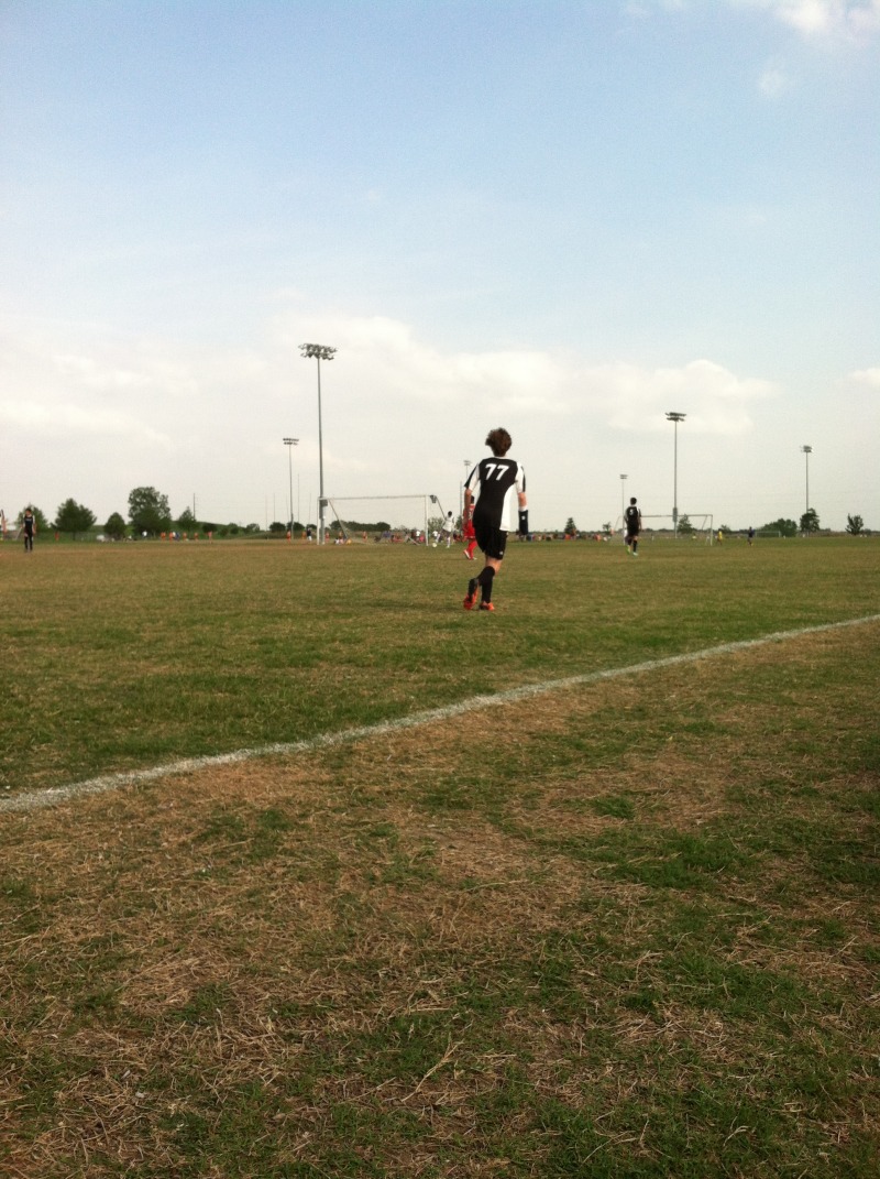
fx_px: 1189
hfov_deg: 40.6
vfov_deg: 52.7
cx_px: 440
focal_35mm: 35
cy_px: 590
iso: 80
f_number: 2.8
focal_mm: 3.85
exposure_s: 1/1000
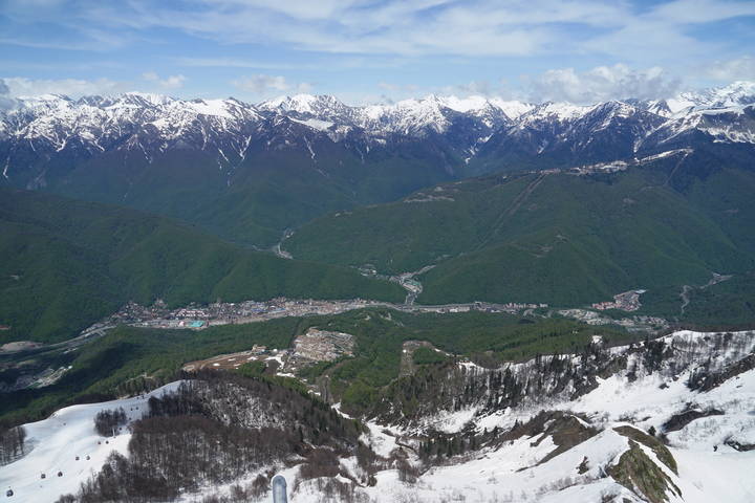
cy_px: 252
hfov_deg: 73.7
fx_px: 503
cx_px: 378
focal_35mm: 24
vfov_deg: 53.1
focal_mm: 24
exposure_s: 1/250
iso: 100
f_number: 9
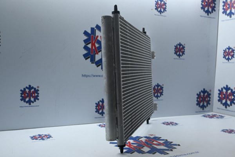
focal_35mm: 38
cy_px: 78
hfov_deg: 51.3
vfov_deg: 35.5
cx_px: 118
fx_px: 245
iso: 180
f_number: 4.2
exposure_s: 1/40
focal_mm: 25
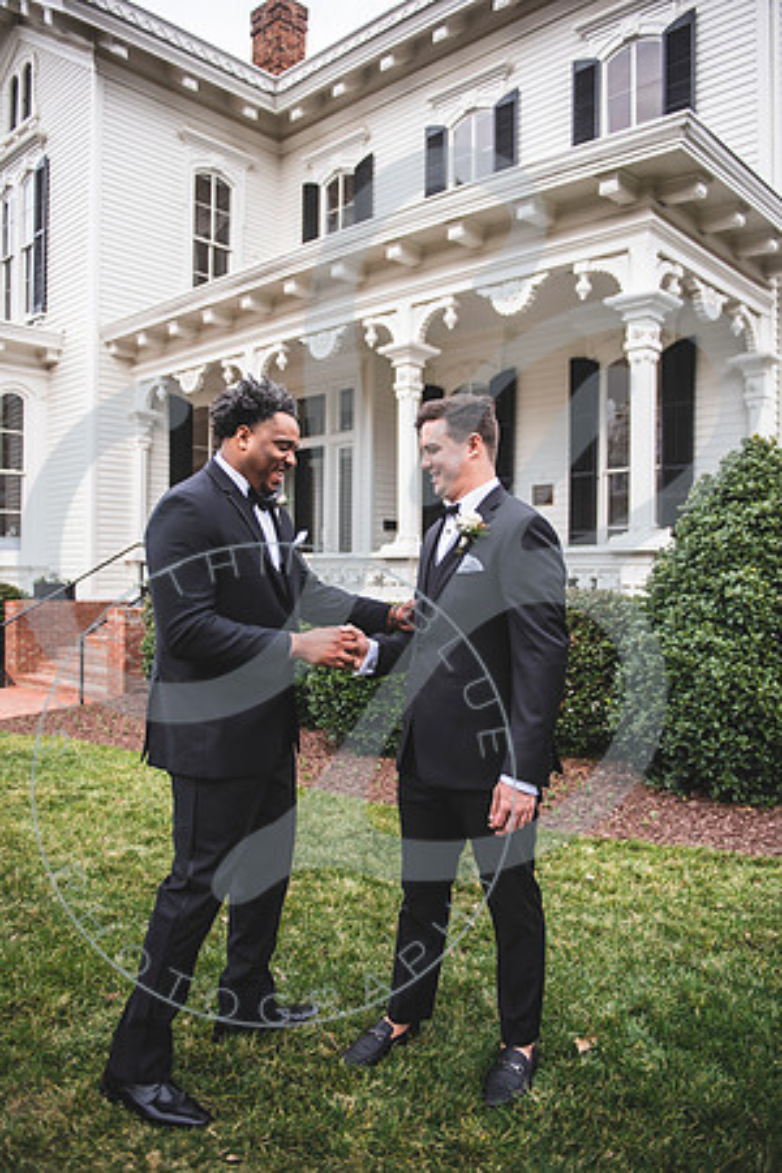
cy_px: 586
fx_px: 880
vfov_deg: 67.4
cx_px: 391
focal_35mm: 27
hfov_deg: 47.9
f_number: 2.8
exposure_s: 1/400
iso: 100
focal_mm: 27
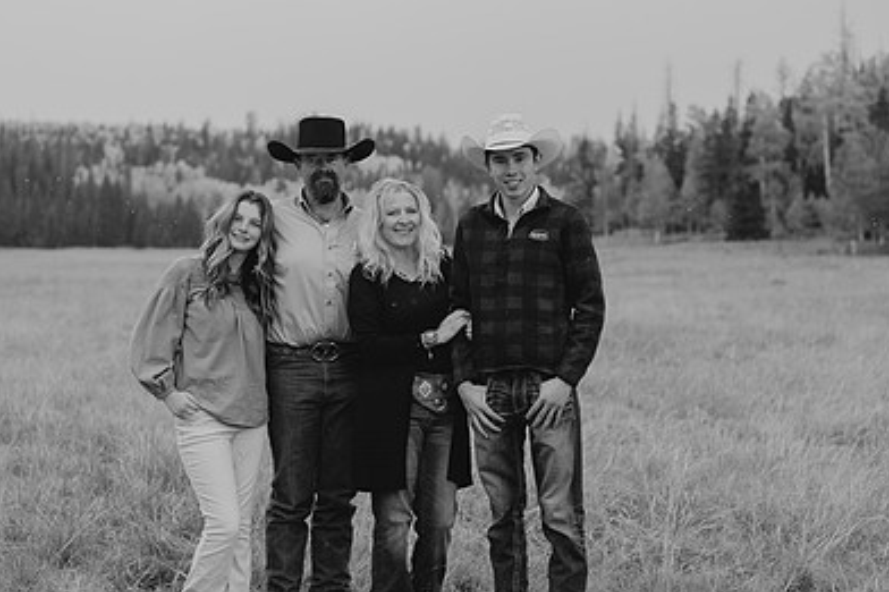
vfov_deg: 18.4
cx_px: 381
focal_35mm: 74
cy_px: 307
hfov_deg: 27.3
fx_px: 1827
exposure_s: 1/400
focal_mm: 50
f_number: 2.5
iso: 160
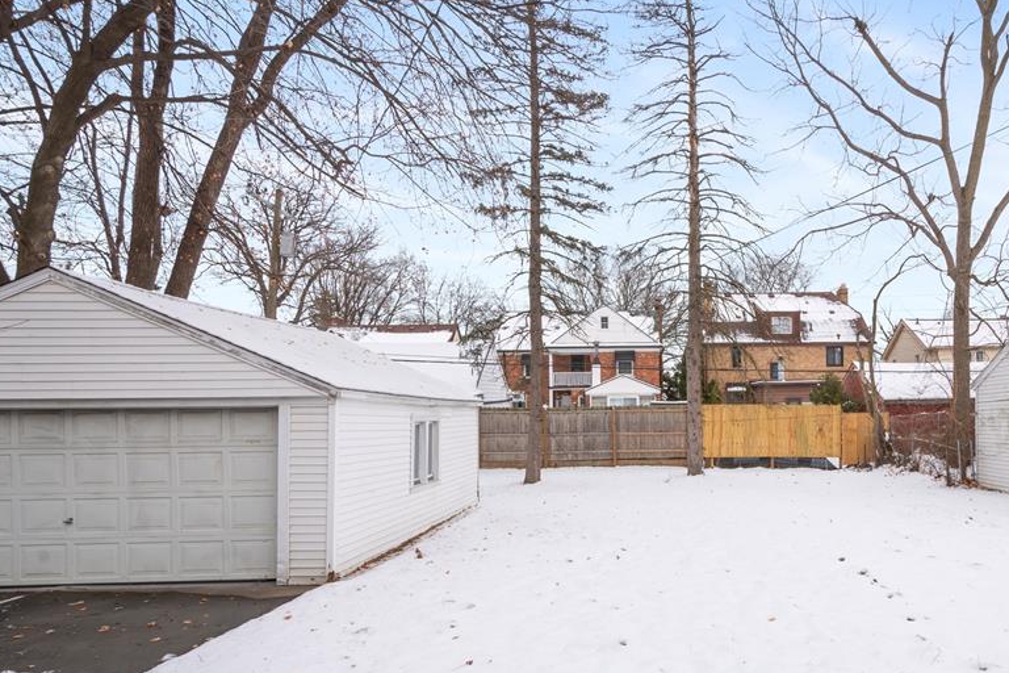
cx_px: 662
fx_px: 561
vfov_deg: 61.7
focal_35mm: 20
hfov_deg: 81.5
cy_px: 377
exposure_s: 1/15
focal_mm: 10
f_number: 11
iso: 100
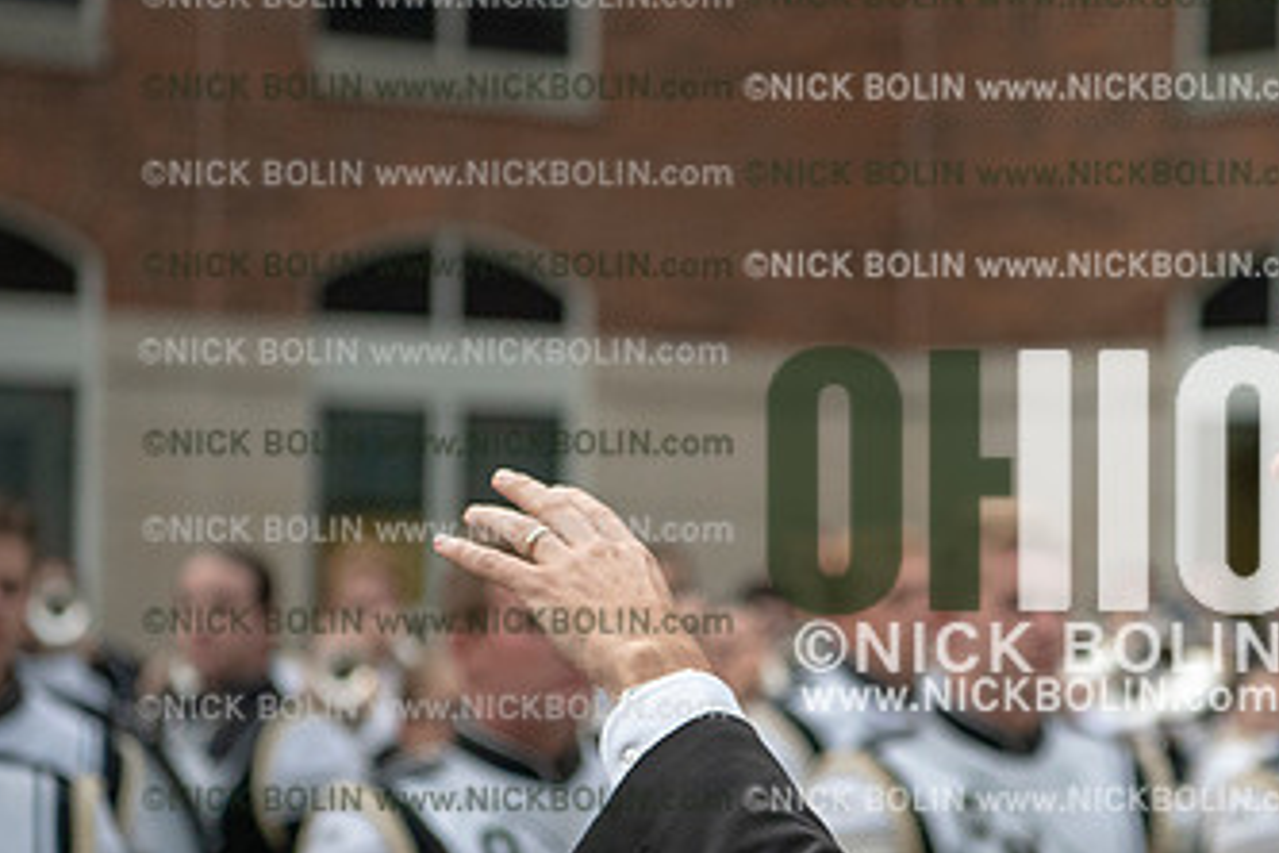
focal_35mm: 122
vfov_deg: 11.2
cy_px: 532
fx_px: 4334
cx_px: 1037
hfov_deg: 16.7
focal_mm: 70
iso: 3200
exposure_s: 1/1600
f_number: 3.5
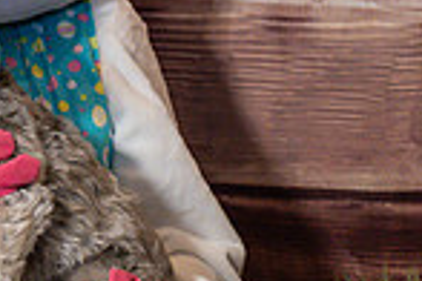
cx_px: 29
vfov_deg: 6.2
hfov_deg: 9.2
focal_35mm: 223
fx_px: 2614
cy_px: 59
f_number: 2.8
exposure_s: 1/500
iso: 4000
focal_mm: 45
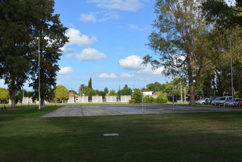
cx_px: 121
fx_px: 282
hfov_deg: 46.4
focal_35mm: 42
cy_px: 81
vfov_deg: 31.9
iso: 100
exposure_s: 1/250
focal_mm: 28
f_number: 8
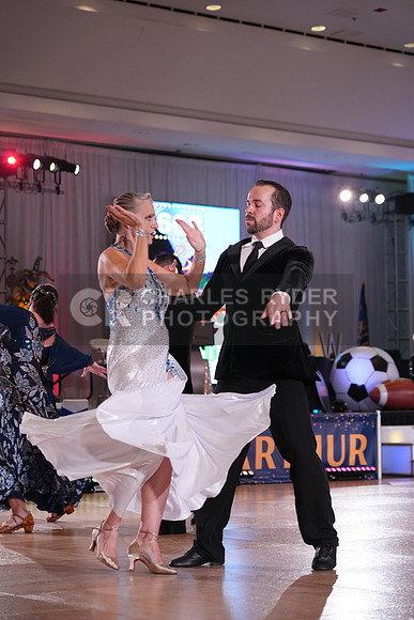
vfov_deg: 25.4
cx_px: 207
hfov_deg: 17.1
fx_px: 1379
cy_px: 310
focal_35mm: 80
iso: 2000
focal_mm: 80
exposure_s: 1/500
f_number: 4
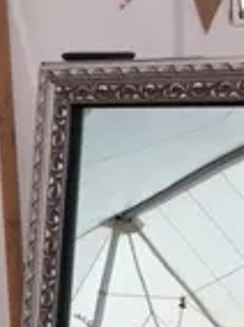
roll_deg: -2.8
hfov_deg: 11.3
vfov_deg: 14.5
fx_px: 1235
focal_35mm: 131
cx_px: 134
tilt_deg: -15.5
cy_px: 412
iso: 25
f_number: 2.2
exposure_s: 1/306
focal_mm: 4.15
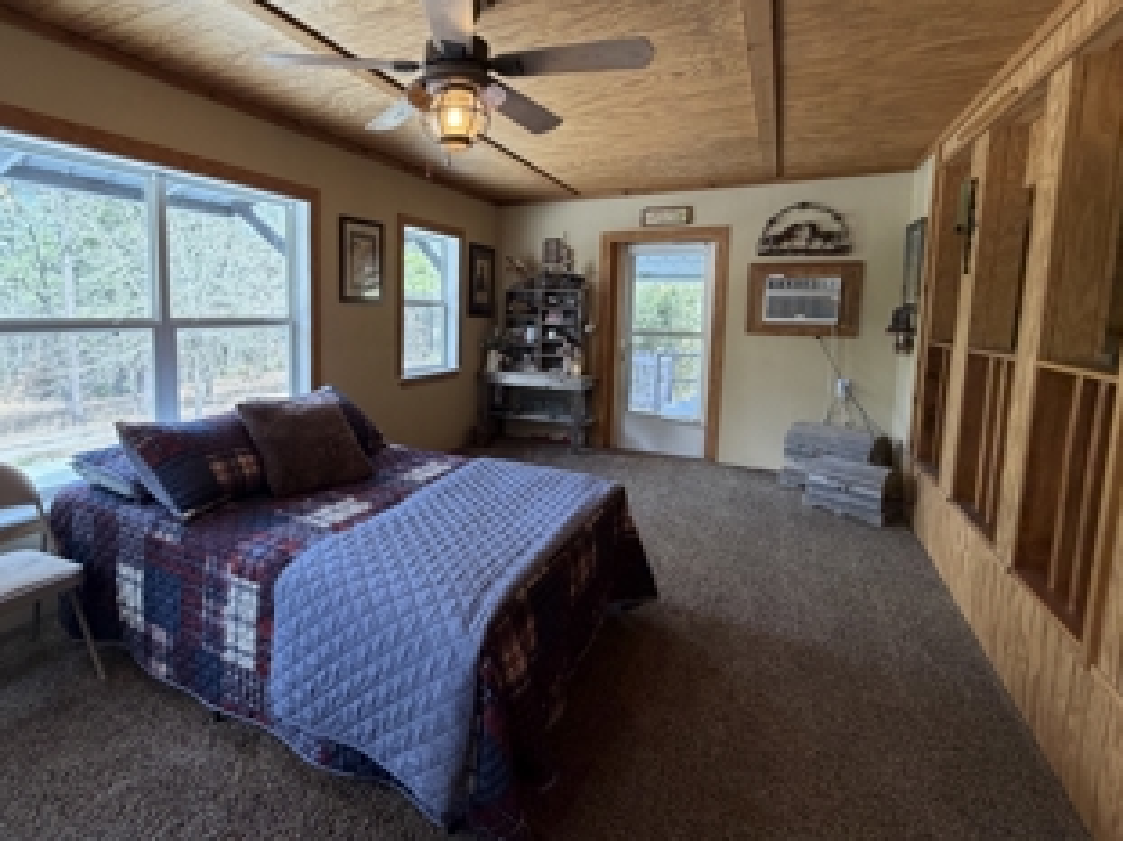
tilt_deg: -5.2
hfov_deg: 86.6
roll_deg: -1.1
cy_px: 365
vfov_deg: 71.2
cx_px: 448
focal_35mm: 18
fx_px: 584
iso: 200
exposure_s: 1/121
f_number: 2.2
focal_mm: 2.22
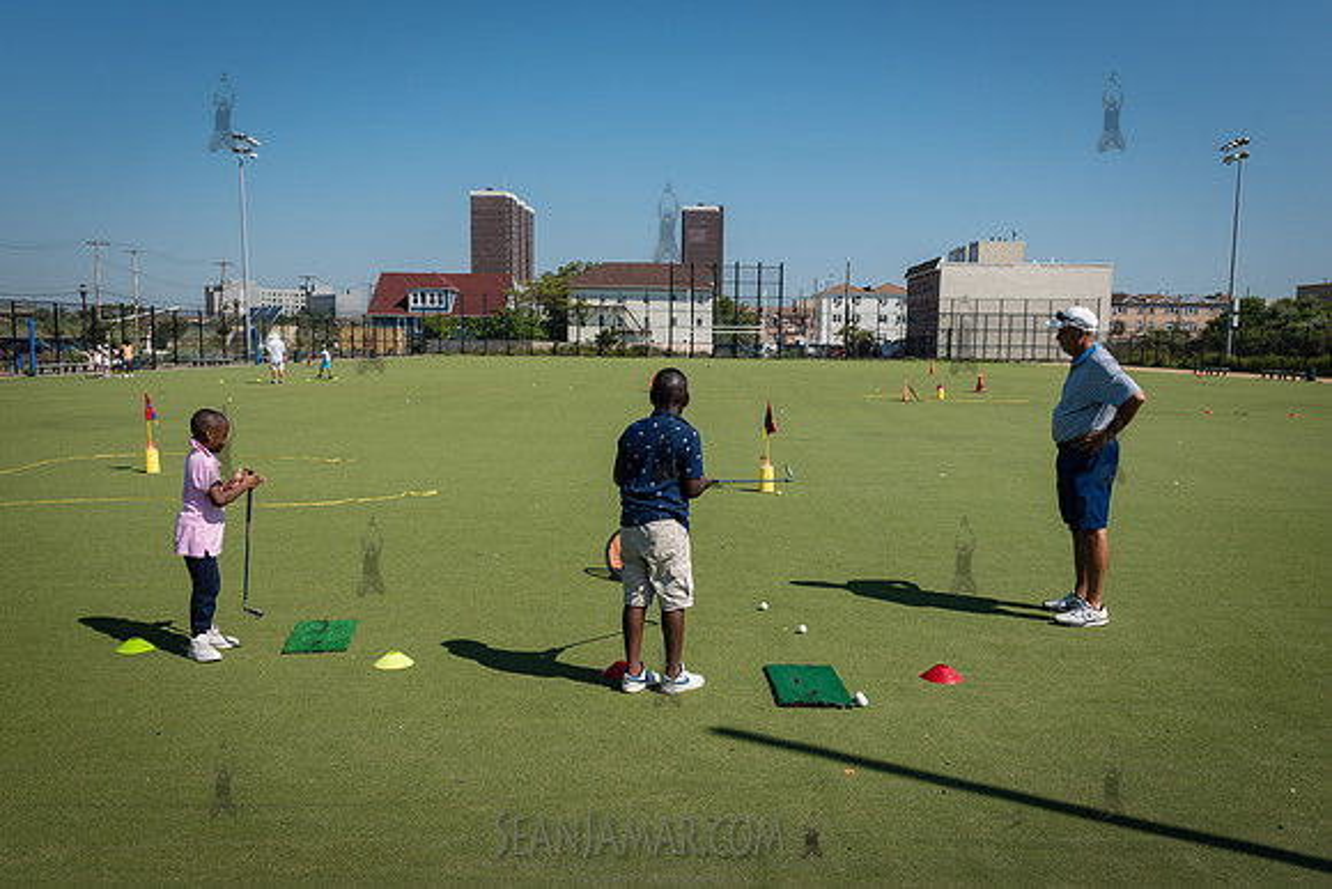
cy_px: 484
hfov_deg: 59.5
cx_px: 662
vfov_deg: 41.7
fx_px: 1166
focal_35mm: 32
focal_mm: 27
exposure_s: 1/640
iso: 100
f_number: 5
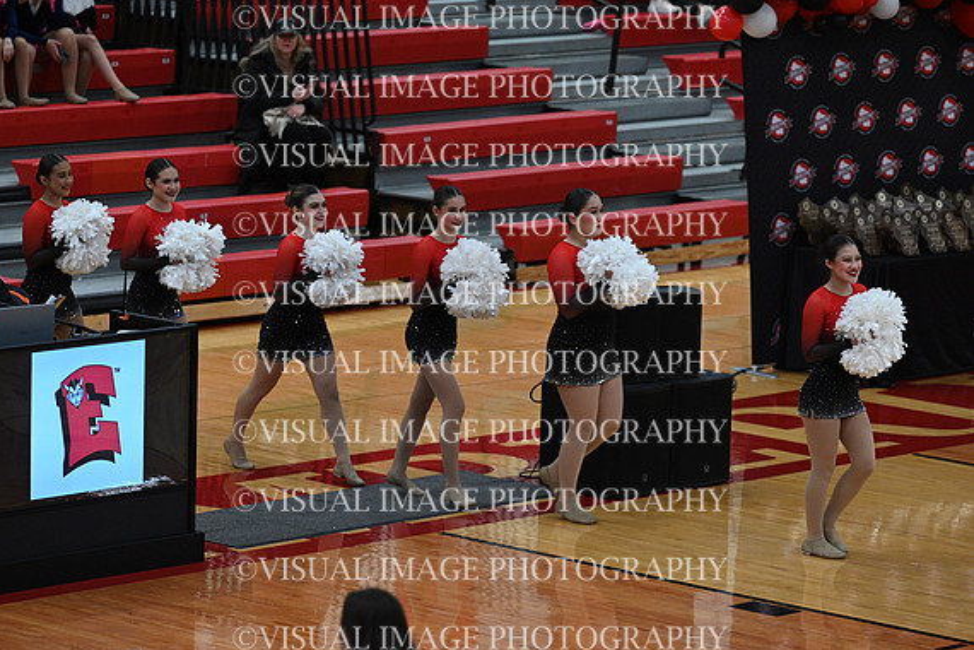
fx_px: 4545
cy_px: 328
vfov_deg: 8.2
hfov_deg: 12.2
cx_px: 480
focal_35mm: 168
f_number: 4
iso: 4000
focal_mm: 165
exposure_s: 1/400
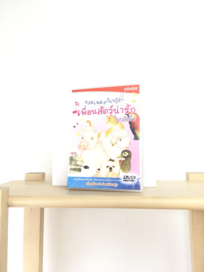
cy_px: 136
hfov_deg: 48.2
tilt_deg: +4.4
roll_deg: +1.2
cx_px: 102
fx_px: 228
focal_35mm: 29
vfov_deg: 61.7
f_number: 2.2
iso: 25
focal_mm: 4.15
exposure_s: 1/115
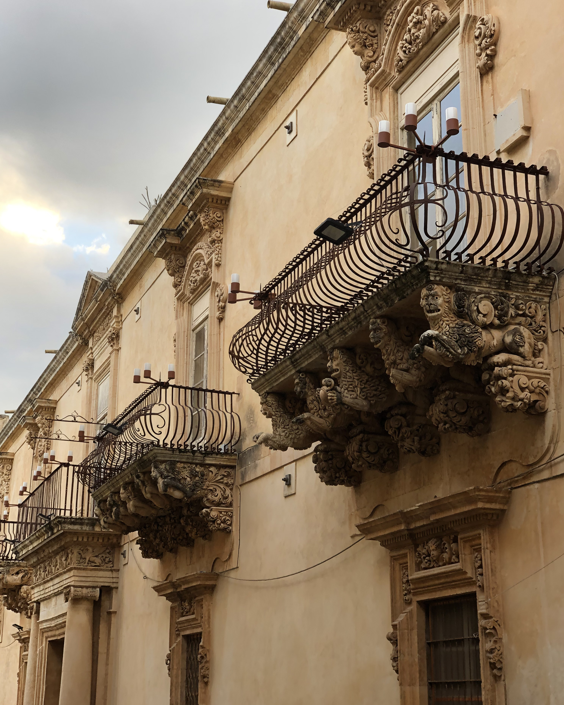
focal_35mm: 55
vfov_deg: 34.1
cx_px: 280
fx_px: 1148
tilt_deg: +15.4
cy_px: 333
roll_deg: -0.3
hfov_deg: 27.6
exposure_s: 1/120
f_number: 2.4
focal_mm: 6
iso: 25
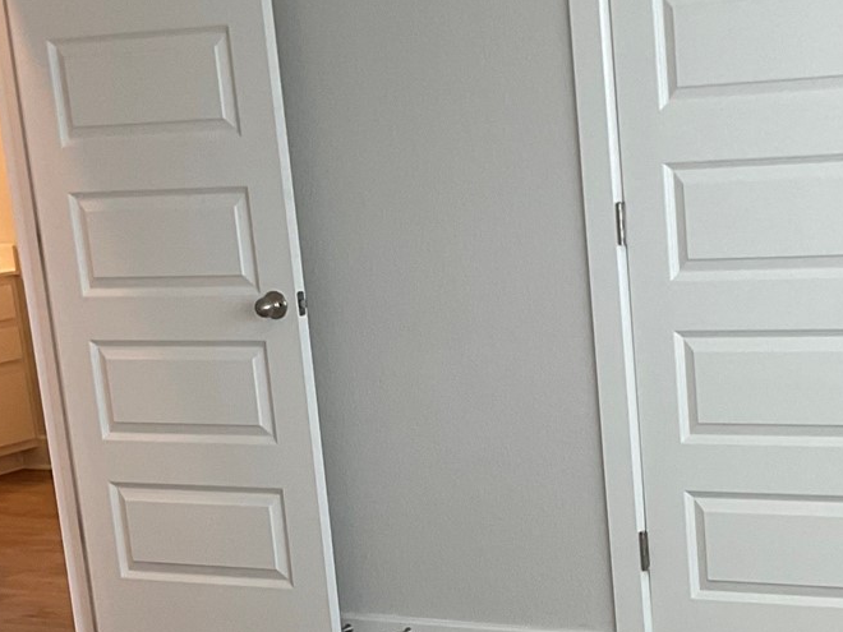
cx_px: 594
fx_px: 2192
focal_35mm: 90
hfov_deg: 21.6
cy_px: 649
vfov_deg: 16.1
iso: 50
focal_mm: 3
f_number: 1.8
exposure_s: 1/60
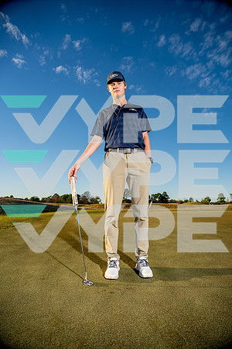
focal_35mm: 20
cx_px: 116
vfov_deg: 84.0
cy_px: 174
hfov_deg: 61.9
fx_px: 193
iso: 100
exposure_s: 1/1250
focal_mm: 20
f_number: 4
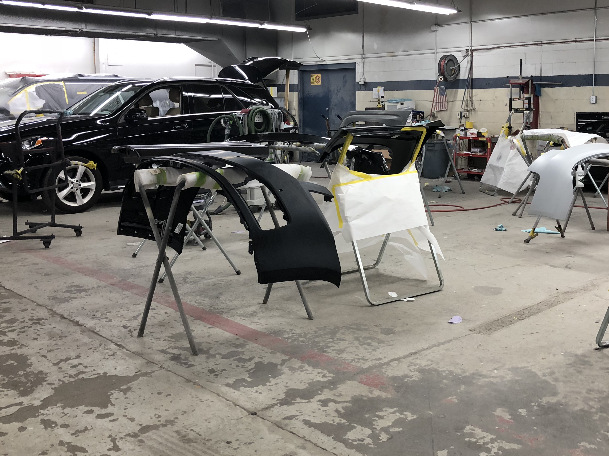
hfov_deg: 47.5
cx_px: 372
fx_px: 686
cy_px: 167
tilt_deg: -4.5
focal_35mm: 39
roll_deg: +0.2
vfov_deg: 36.6
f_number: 1.8
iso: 40
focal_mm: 3.99
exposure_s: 1/30
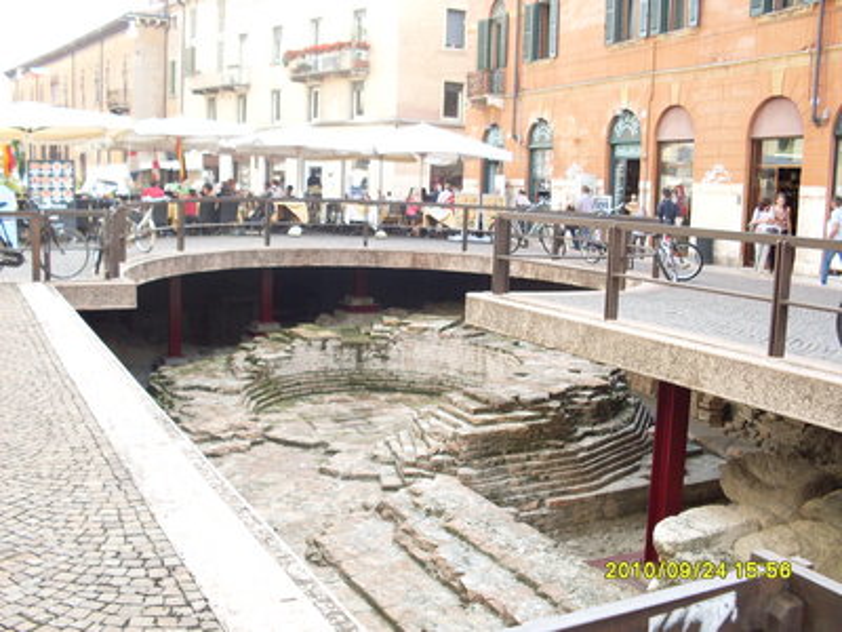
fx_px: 924
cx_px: 421
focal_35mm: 38
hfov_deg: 49.0
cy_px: 316
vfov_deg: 37.7
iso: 100
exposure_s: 1/125
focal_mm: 6.3
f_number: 2.8
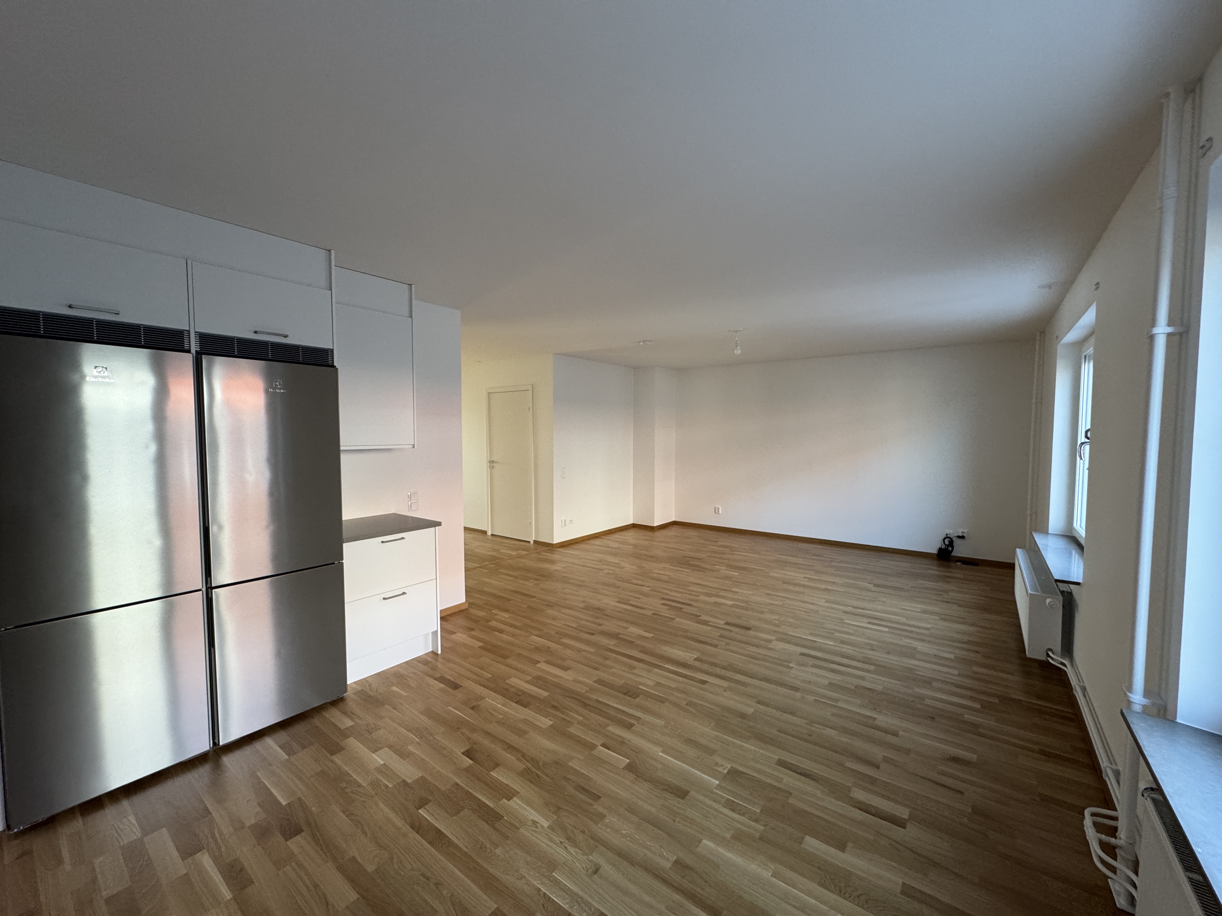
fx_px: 494
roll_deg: +0.0
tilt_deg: -2.6
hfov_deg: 102.1
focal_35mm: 14
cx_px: 611
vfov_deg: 85.7
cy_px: 458
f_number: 2.2
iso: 200
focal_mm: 2.22
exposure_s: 1/100
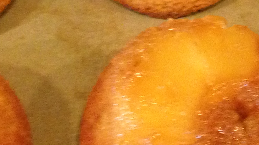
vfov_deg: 8.5
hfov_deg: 15.5
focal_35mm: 138
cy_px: -88
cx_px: 165
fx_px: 948
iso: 400
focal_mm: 4.13
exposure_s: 1/15
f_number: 2.4
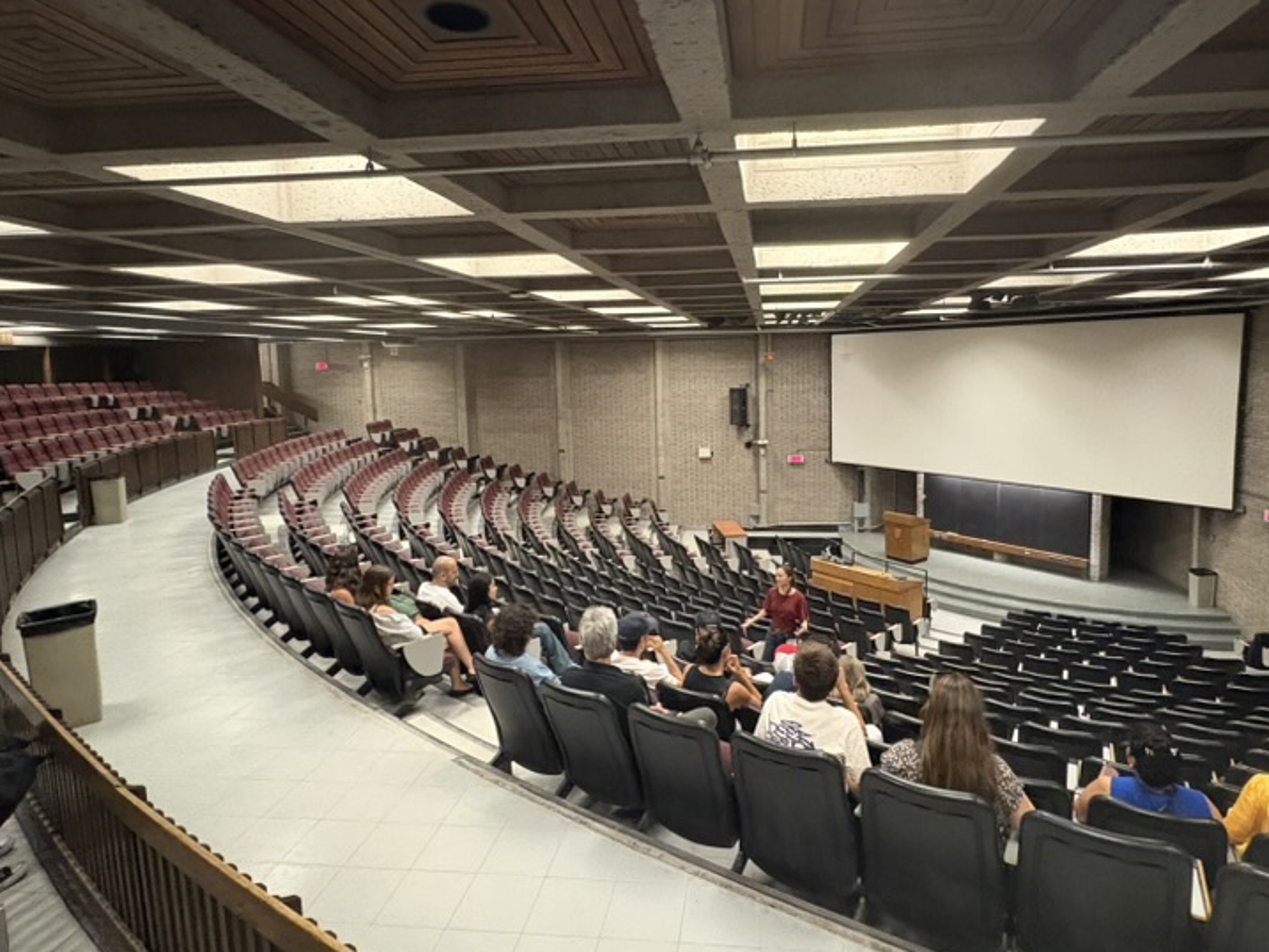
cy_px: 435
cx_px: 697
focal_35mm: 20
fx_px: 733
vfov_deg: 65.9
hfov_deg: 81.5
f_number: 2.2
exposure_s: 1/40
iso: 800
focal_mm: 2.22
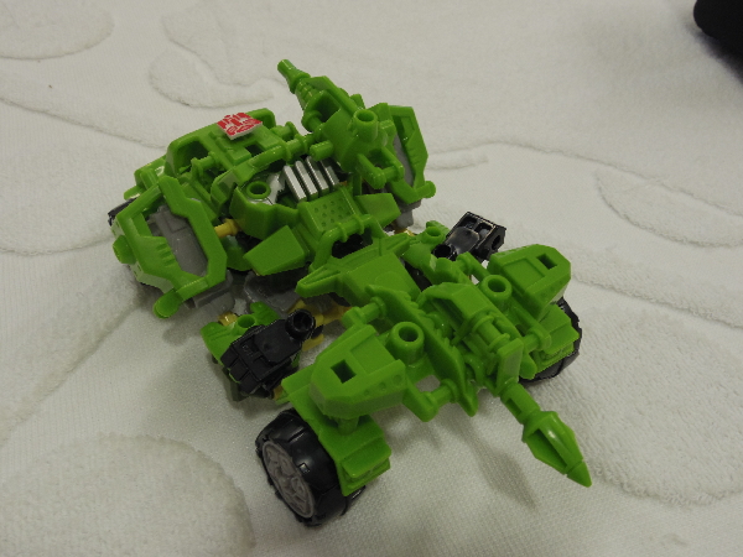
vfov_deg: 44.2
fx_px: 687
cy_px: 278
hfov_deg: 56.8
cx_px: 372
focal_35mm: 32
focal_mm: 5.9
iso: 250
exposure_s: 1/50
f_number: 4.5
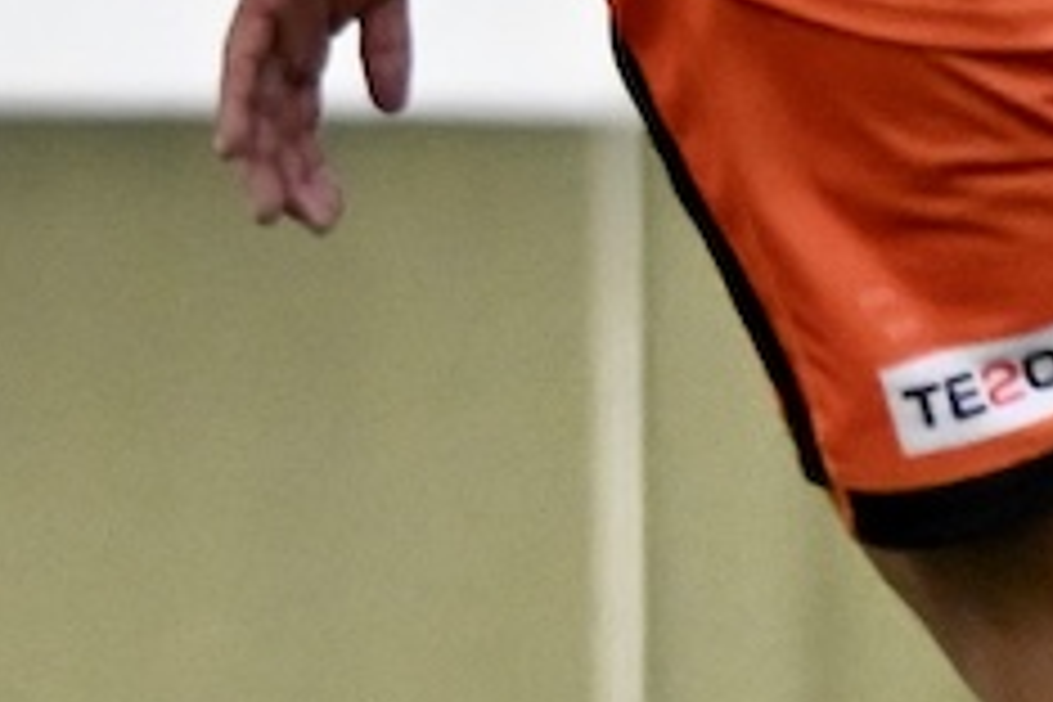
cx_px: -1660
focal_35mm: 4931
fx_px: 144220
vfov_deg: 0.3
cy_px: -376
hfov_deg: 0.4
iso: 3200
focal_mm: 600
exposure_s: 1/2000
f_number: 7.1
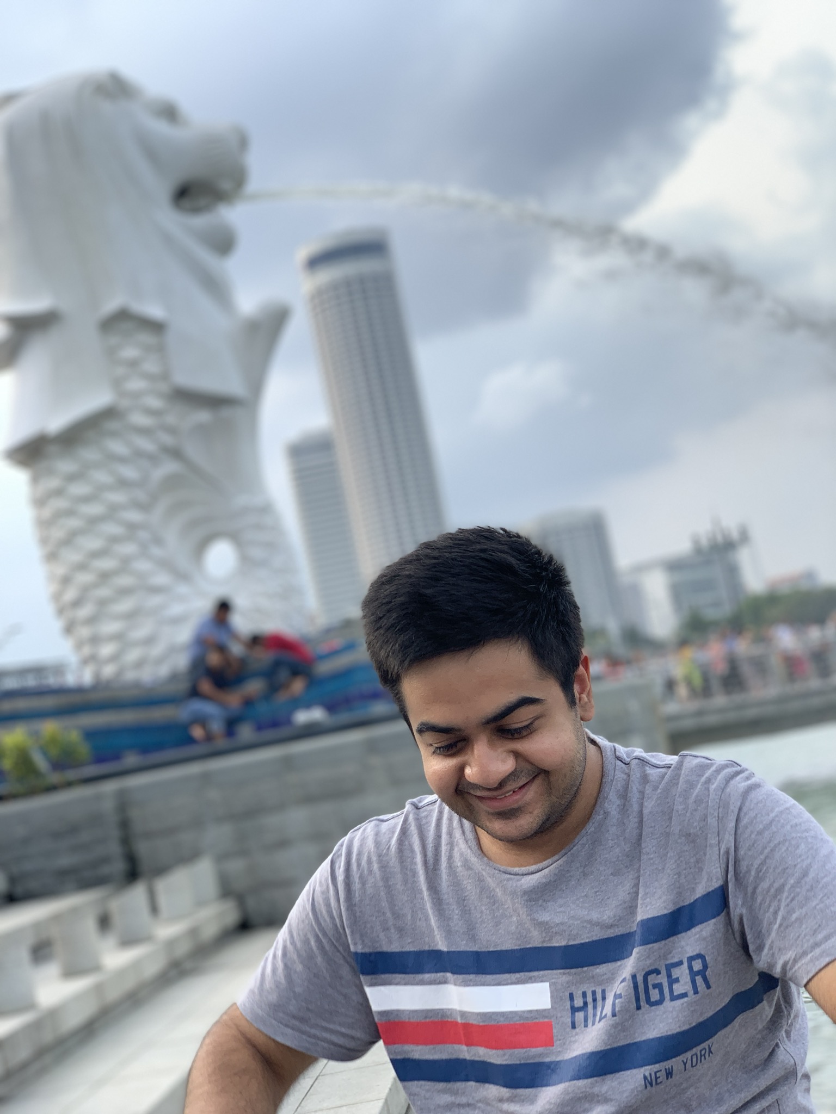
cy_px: 557
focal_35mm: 52
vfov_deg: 36.8
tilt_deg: +8.6
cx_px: 418
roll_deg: +11.8
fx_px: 1674
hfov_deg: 28.0
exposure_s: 1/152
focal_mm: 6
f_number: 2.4
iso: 16
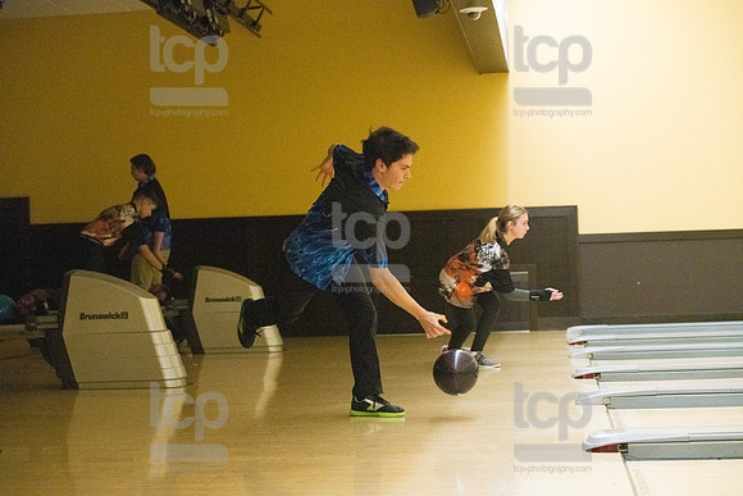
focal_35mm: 70
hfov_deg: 28.8
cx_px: 372
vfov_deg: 19.5
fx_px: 1445
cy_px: 248
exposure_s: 1/1000
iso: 10000
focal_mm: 70
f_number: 4.5
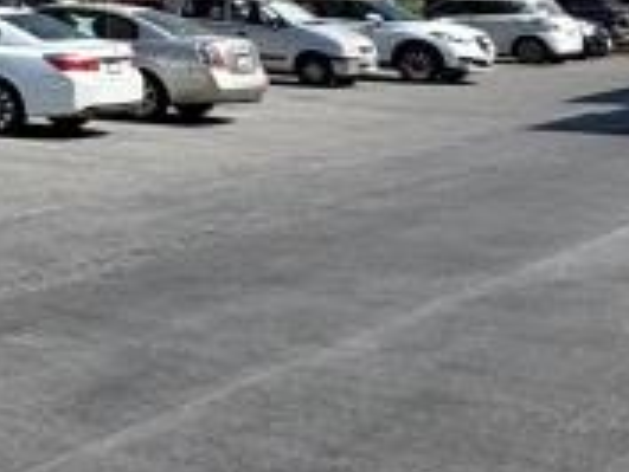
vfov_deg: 16.9
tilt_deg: +6.8
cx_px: -526
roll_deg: +1.0
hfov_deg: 18.5
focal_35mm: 81
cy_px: -192
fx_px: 1473
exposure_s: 1/1832
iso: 50
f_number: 2.2
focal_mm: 2.22
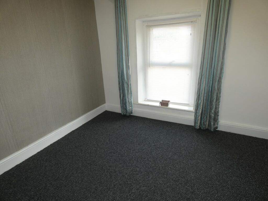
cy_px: 100
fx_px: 155
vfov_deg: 66.0
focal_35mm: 20
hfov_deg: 81.7
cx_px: 134
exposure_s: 1/60
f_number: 2.8
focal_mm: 3.6
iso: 125
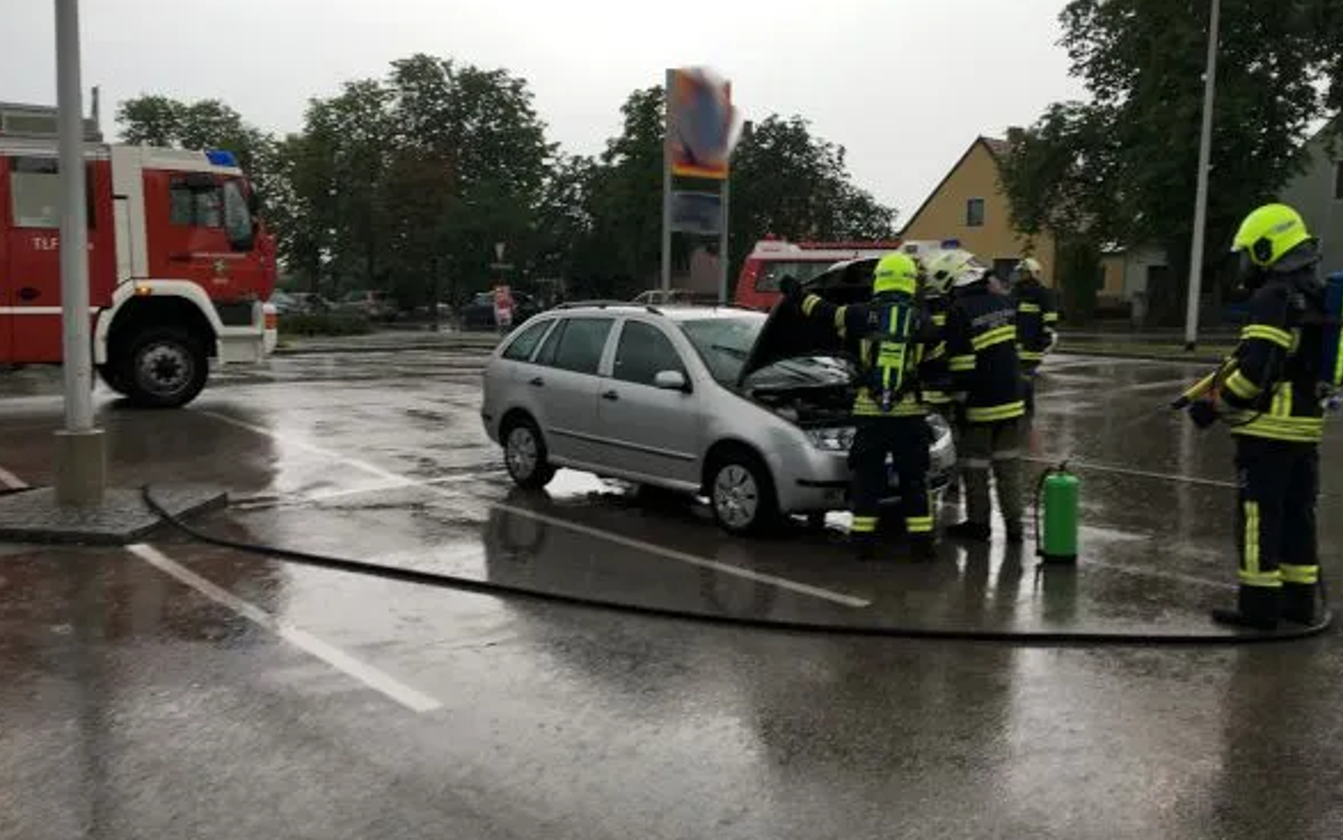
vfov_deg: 37.3
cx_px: 693
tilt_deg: -8.0
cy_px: 425
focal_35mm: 34
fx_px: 1245
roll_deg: +0.2
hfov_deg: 56.7
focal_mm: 4.15
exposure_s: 1/151
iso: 25
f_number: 2.2
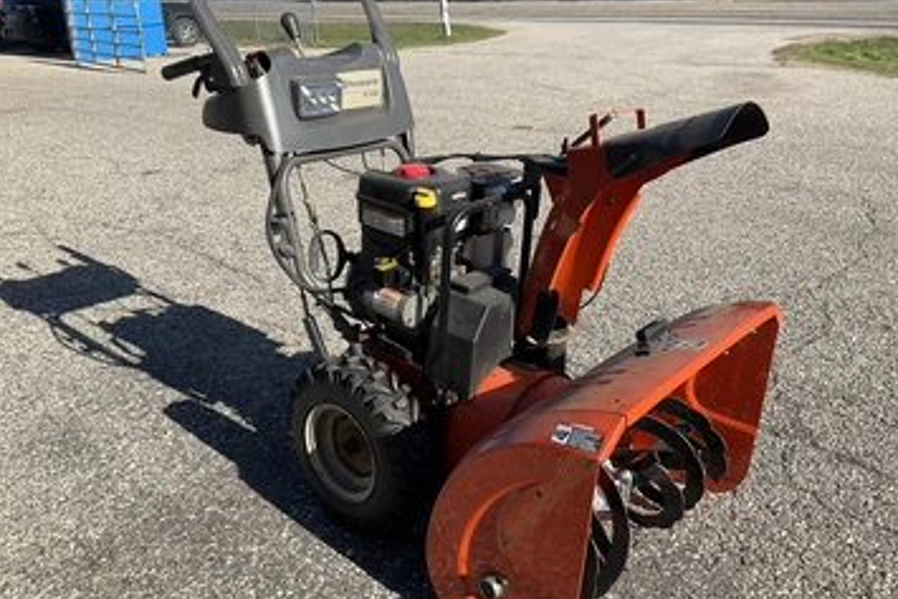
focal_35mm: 34
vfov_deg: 38.9
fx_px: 848
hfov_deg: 55.7
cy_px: 293
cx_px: 473
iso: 25
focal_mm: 3
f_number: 1.8
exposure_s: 1/1451
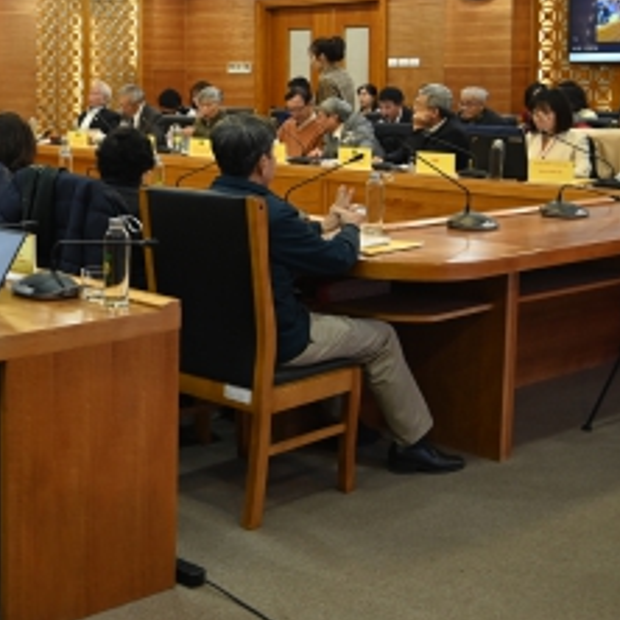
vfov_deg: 30.5
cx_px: -78
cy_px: 149
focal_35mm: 55
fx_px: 1115
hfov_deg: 28.1
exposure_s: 1/60
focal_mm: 24
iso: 1000
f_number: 4.5
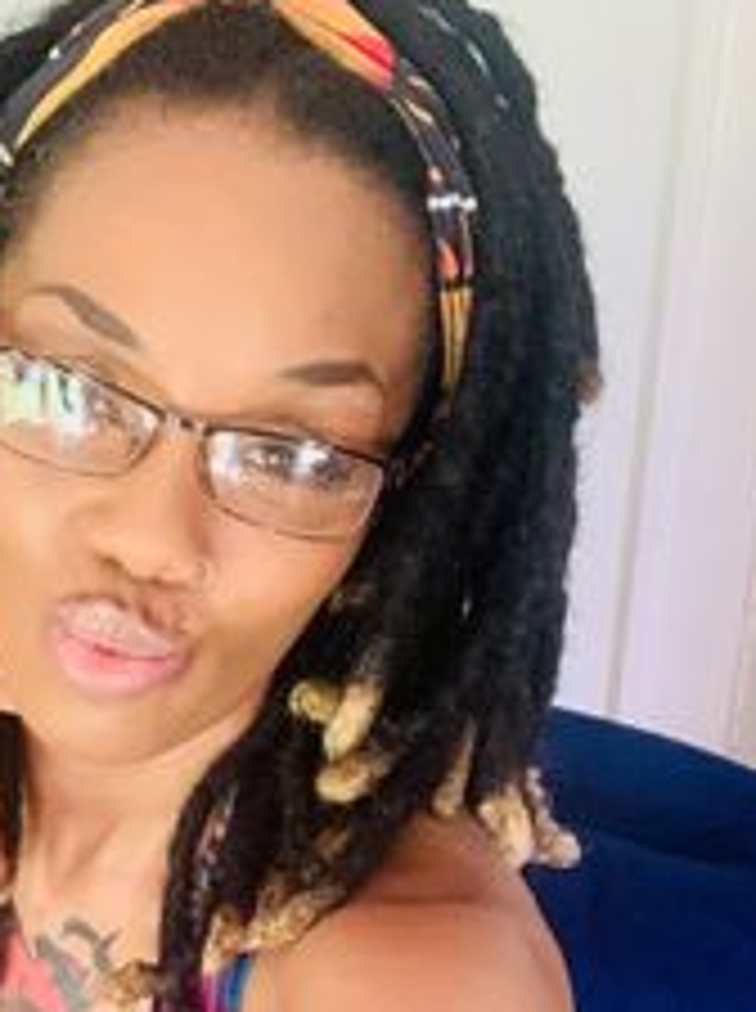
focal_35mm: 57
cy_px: 778
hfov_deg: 25.3
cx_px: 194
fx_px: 1665
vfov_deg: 33.1
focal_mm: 2.87
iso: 320
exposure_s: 1/34
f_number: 2.2
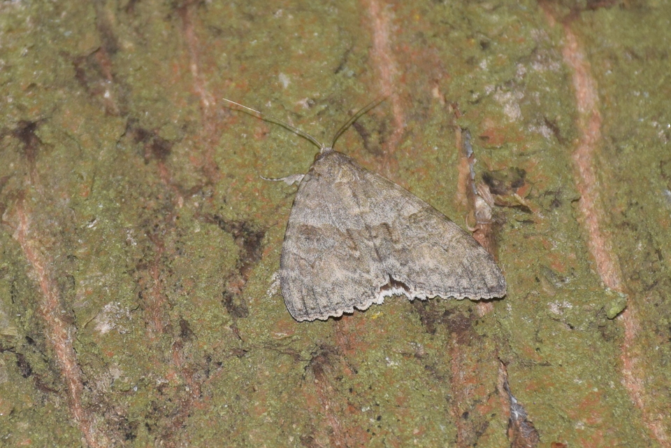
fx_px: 3914
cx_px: 336
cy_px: 224
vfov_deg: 6.5
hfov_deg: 9.8
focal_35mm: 210
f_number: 7.1
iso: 320
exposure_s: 1/60
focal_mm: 140
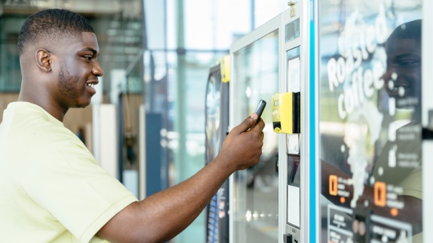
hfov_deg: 36.6
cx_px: 215
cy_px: 139
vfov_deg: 21.1
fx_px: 654
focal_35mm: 57
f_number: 2.8
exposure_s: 1/200
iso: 640
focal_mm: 53.9
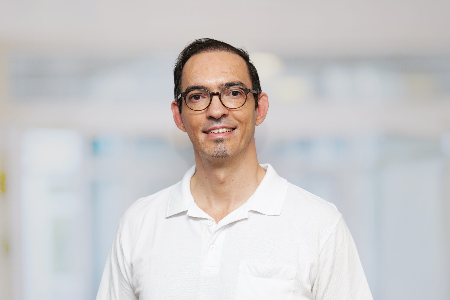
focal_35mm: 60
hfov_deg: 33.4
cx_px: 225
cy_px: 150
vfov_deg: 22.6
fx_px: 750
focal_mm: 60
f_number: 5.6
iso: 100
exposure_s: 1/30
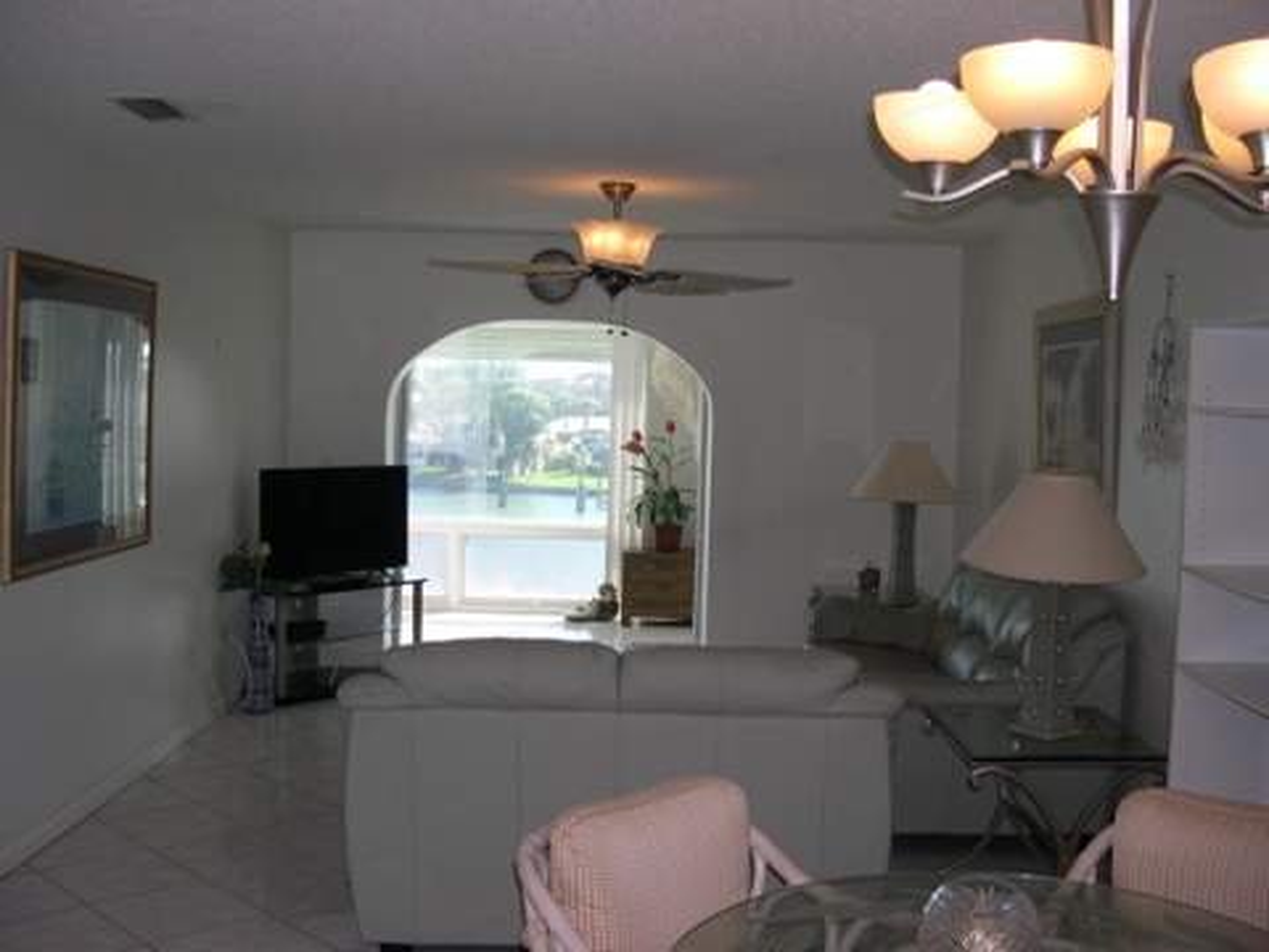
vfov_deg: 37.7
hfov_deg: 49.0
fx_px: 1393
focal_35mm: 38
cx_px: 634
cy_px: 476
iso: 100
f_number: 2.8
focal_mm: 8
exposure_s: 1/263
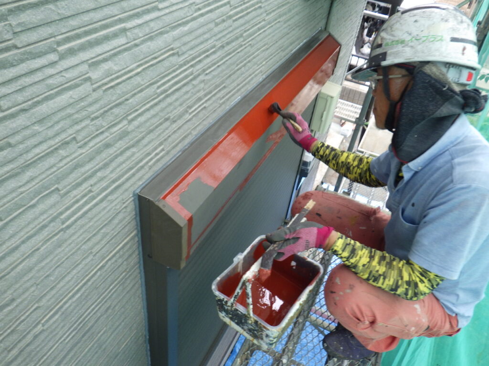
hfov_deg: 63.4
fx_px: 396
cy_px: 183
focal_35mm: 28
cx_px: 244
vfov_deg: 49.7
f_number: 3.5
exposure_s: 1/60
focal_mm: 5
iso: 160
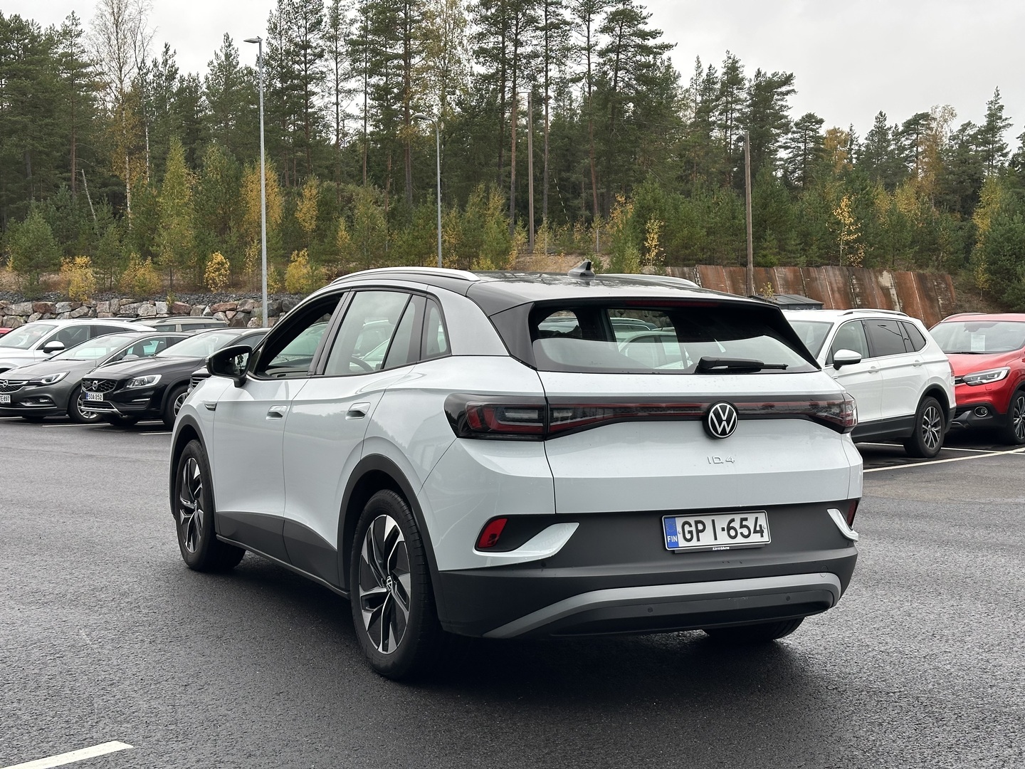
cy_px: 384
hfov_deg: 39.7
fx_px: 1421
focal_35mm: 48
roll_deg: +0.3
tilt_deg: -2.4
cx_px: 512
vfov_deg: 30.3
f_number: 1.78
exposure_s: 1/816
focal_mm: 6.86
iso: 64
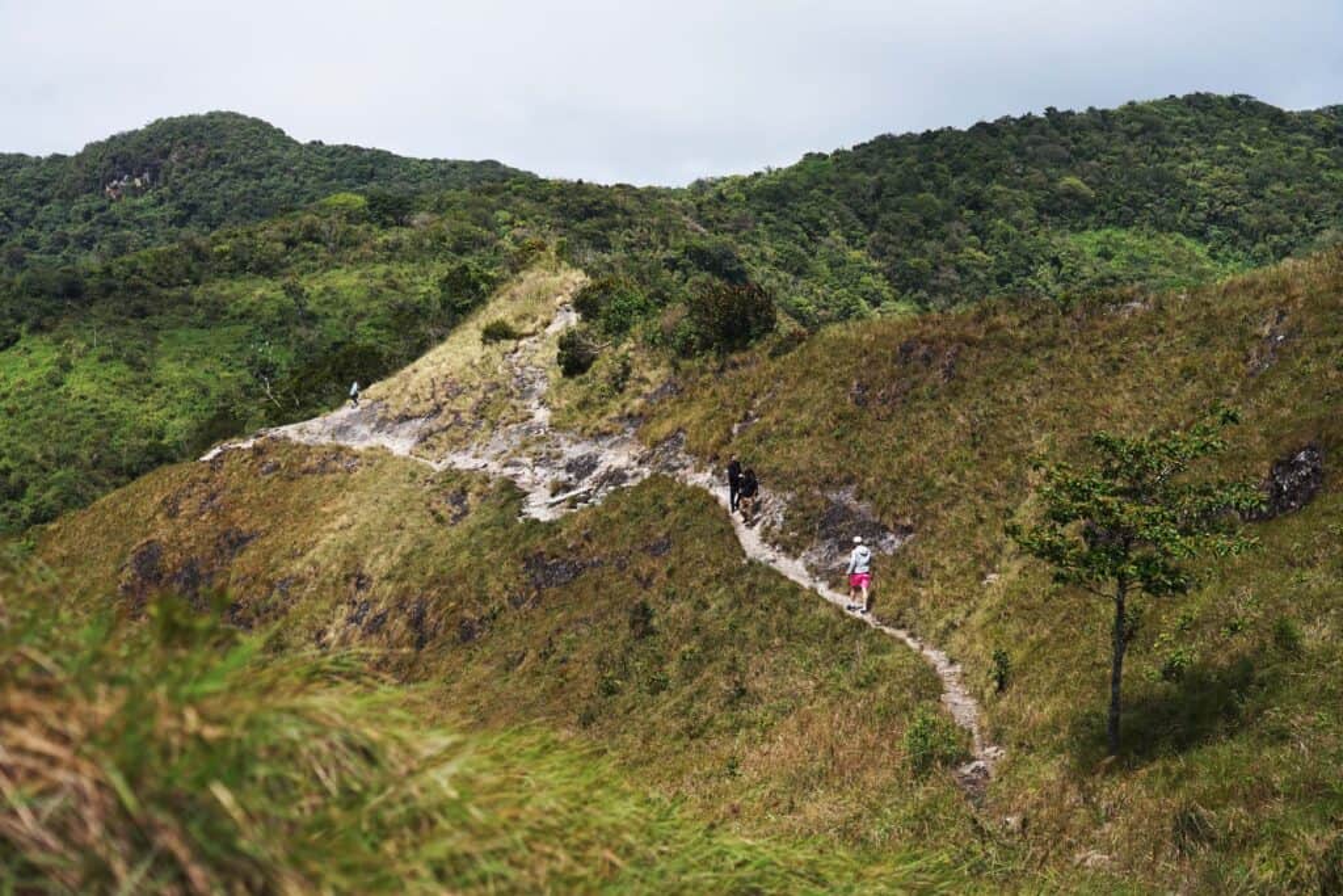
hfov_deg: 42.7
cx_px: 672
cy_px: 448
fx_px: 1716
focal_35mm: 46
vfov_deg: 29.3
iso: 640
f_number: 4
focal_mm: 46
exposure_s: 1/5000
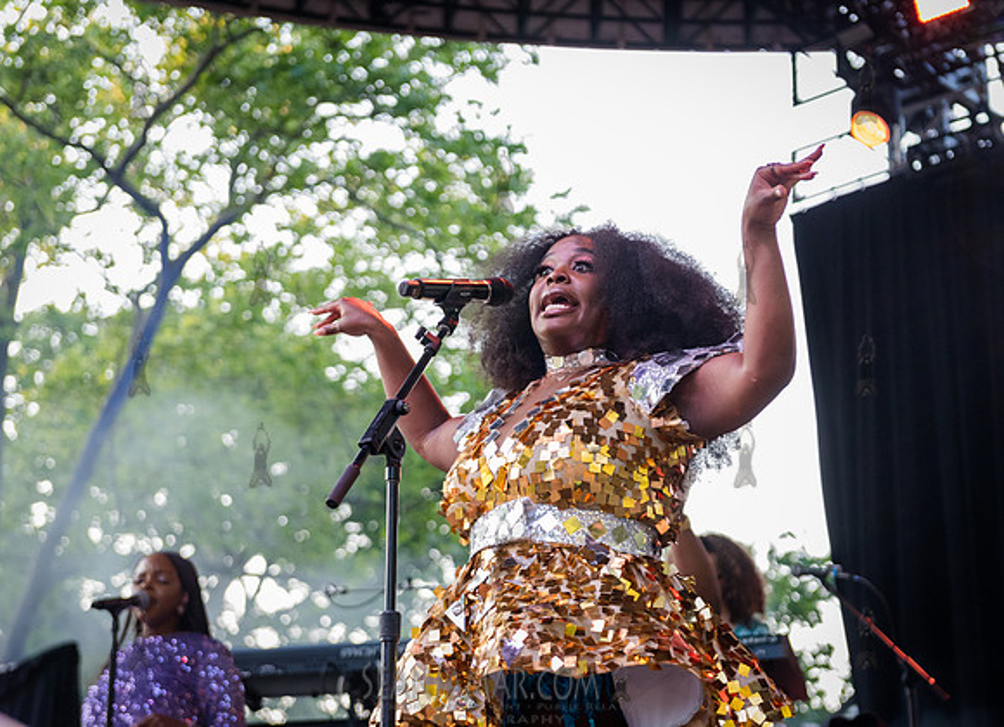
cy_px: 379
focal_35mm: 80
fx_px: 2302
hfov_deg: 24.6
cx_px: 581
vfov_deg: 17.9
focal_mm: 70
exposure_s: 1/500
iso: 1600
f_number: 3.5
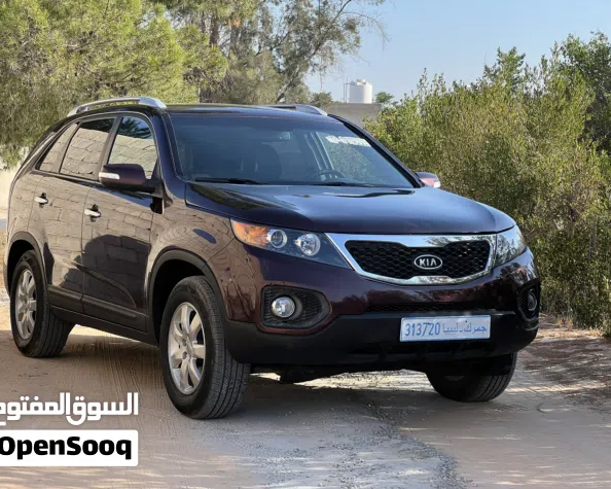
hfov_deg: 23.6
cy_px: 244
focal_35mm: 81
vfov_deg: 18.9
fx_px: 1465
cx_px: 293
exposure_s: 1/207
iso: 32
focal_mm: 9
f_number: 2.8
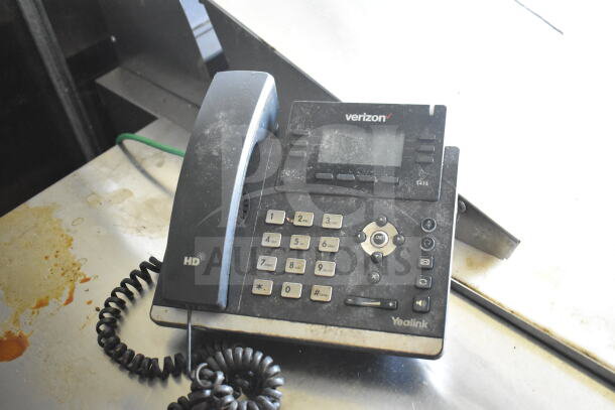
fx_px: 641
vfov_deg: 35.5
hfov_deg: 51.3
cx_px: 308
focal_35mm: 38
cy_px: 205
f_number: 4
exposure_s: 1/40
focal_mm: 25
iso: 5000
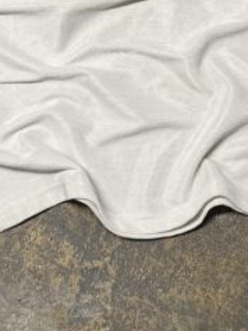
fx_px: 773
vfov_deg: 22.9
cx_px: 98
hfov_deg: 18.2
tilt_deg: -75.7
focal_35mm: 81
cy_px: -17
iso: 200
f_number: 1.78
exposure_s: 1/89
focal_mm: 6.76
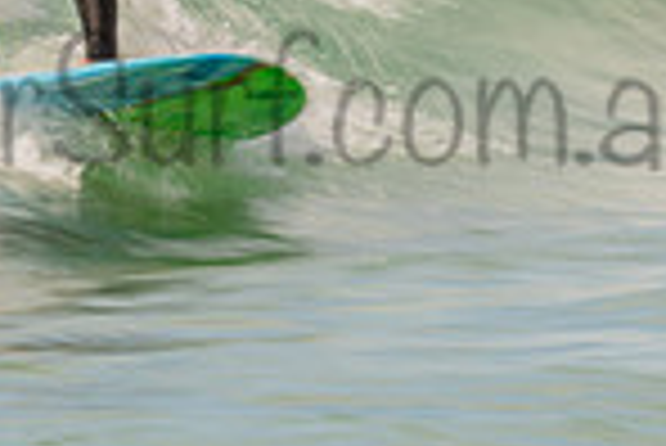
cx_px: 87
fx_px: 44443
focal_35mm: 2400
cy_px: -50
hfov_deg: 0.9
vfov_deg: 0.6
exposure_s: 1/20
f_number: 16
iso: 64
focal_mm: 500
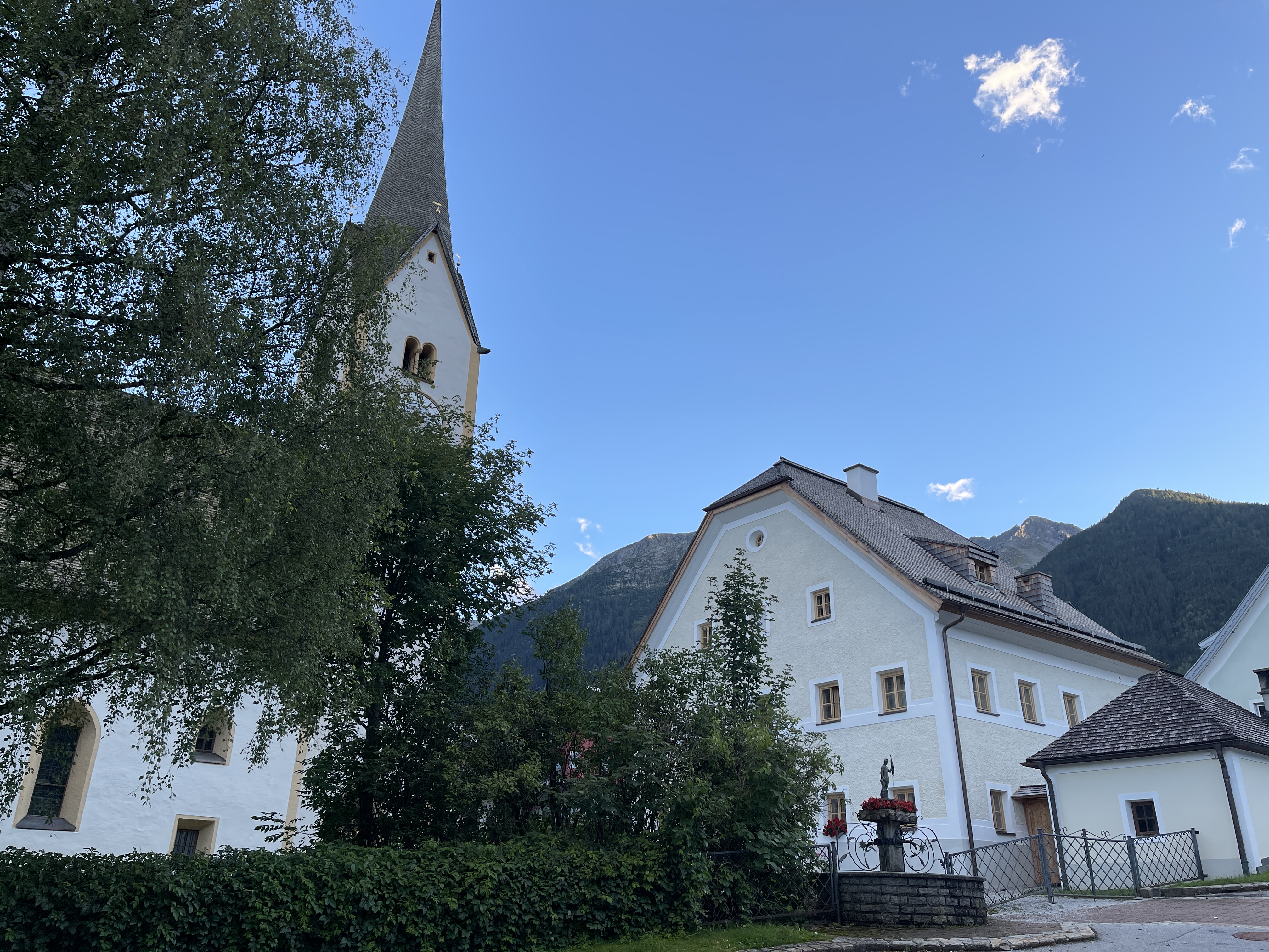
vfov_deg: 53.1
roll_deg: -1.8
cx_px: 634
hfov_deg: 67.3
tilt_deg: +24.9
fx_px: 953
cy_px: 476
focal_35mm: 26
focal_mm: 5.1
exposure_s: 1/512
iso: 32
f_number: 1.6
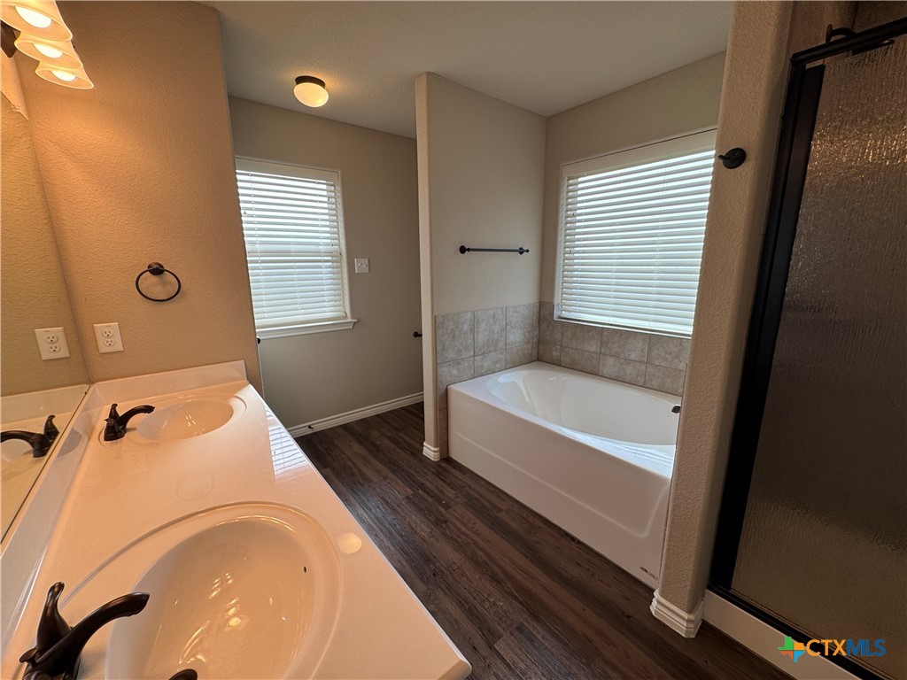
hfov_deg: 102.1
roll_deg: +0.4
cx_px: 454
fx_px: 367
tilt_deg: -12.5
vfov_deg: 85.7
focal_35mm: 14
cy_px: 340
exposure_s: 1/139
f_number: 2.2
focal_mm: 2.22
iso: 40
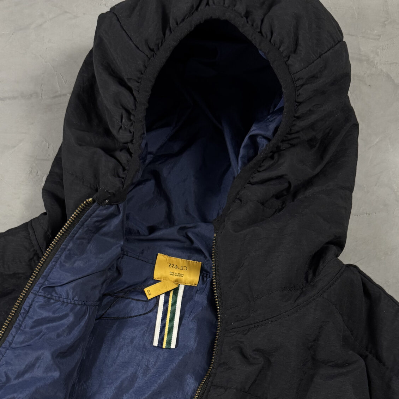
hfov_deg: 35.3
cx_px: 164
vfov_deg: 33.2
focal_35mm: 48
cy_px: 373
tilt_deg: -77.4
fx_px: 626
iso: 250
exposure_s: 1/60
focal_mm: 6.76
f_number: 1.78
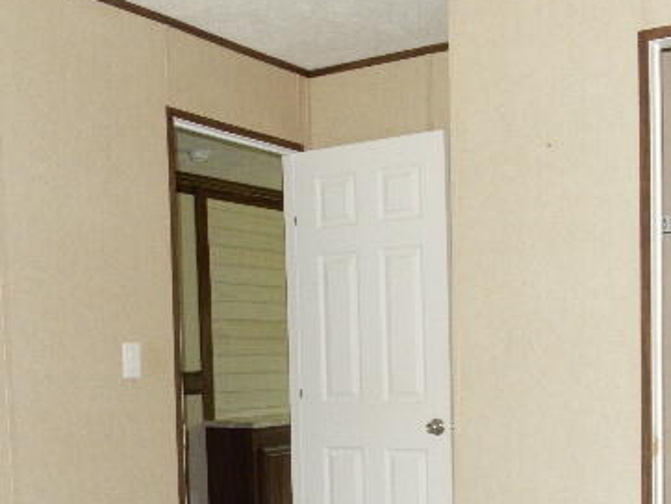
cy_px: 404
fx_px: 1028
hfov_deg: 36.0
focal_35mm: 53
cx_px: 415
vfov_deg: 27.0
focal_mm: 5.4
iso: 560
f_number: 4
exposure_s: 1/30
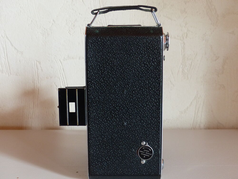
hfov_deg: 37.5
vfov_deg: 28.6
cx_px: 119
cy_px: 90
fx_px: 351
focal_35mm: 51
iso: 400
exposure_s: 1/60
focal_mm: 8.7
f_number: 2.8
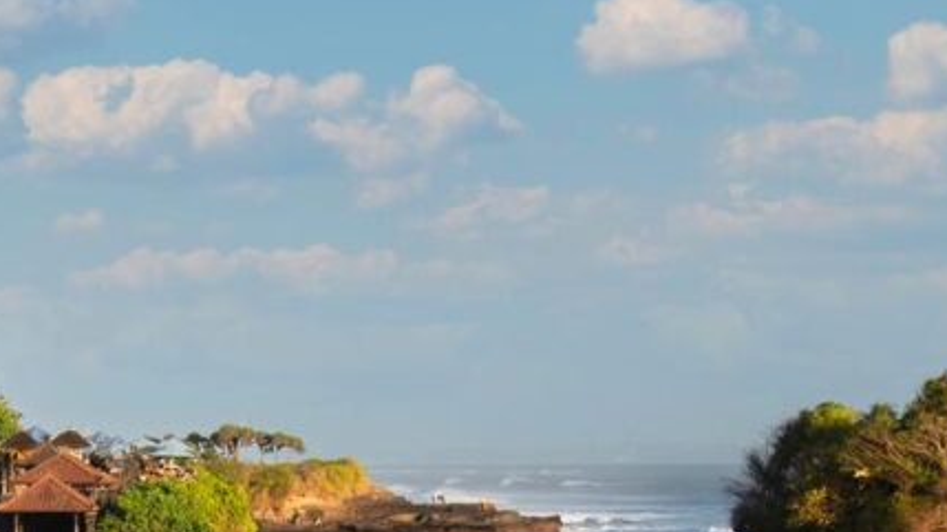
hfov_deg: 18.9
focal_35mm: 110
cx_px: 940
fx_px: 2761
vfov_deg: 10.9
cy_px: 574
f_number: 8
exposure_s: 1/100
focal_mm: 44
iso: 100
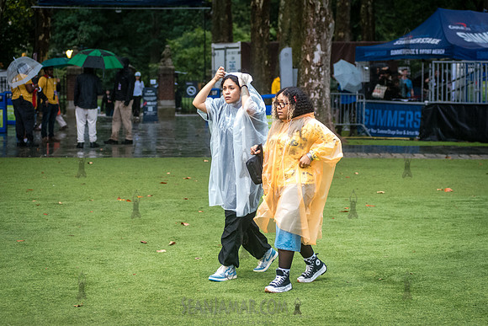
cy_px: 150
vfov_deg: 14.0
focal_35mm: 98
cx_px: 247
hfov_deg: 20.8
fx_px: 1330
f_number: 3.5
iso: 5000
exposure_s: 1/400
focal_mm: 80
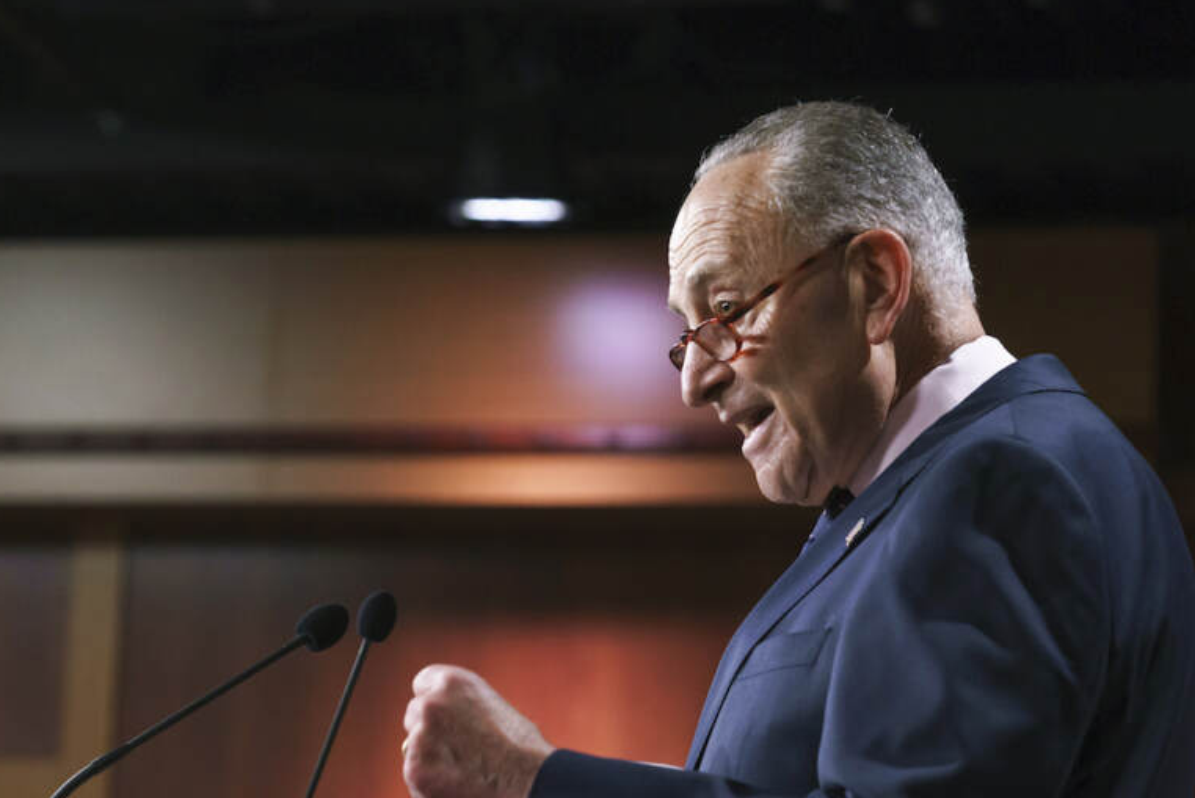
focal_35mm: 137
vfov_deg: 10.0
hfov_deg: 15.0
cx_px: 682
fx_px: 4550
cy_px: 481
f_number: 4
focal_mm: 102
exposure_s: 1/400
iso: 3200
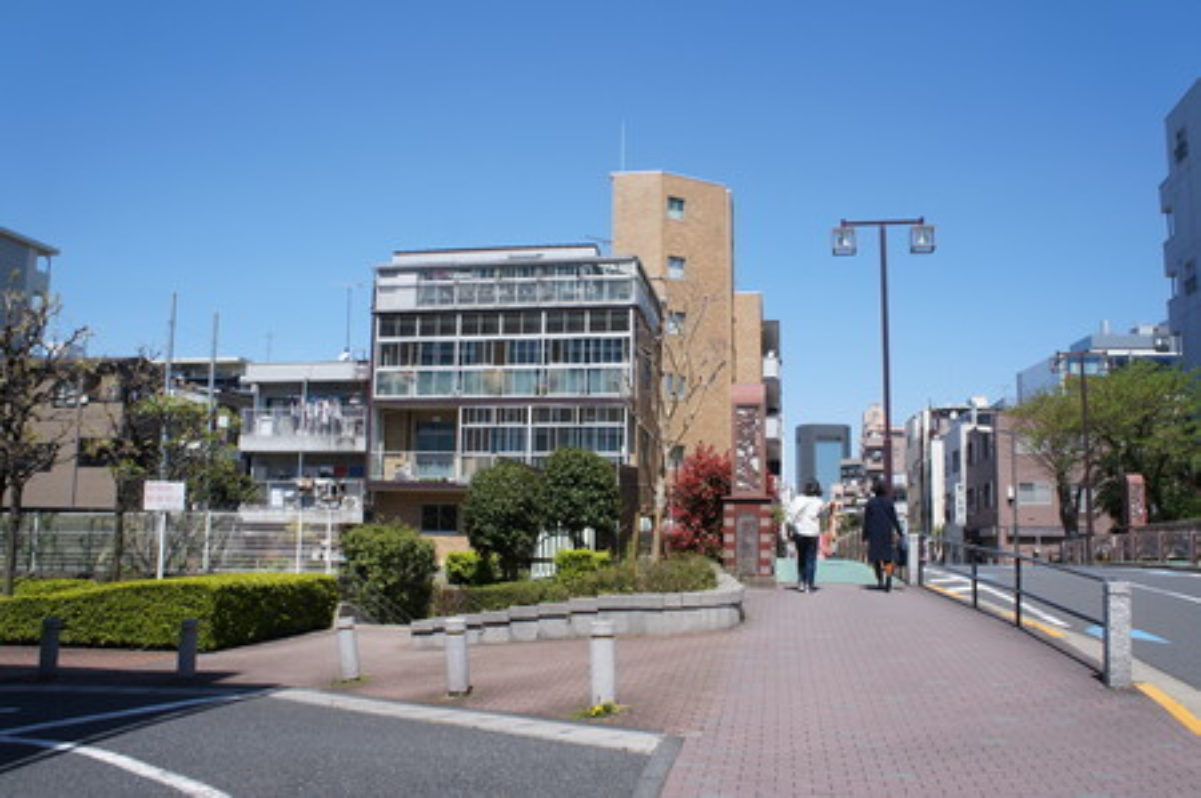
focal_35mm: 30
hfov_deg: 62.0
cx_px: 600
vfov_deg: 43.5
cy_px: 399
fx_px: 1000
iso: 200
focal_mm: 20
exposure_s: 1/500
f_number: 8
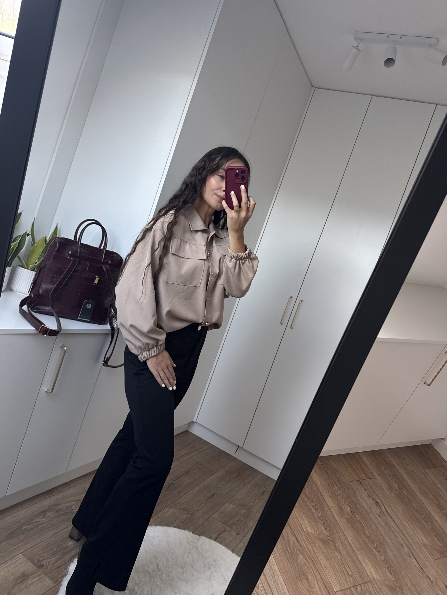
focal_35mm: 24
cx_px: 224
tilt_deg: -26.7
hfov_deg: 56.8
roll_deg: -20.9
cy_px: 298
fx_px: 413
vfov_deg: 71.6
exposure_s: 1/121
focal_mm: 6.76
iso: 200
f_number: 1.78
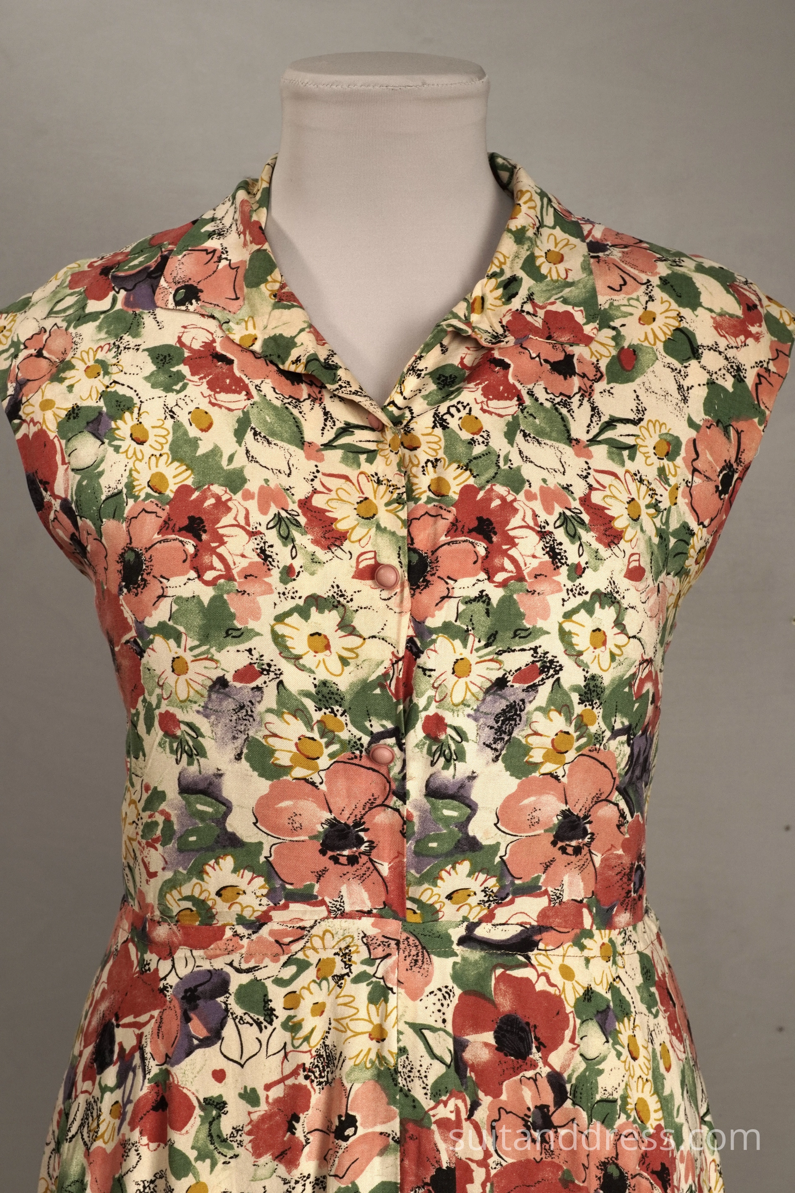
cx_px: 398
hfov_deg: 28.1
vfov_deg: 41.1
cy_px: 596
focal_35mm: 48
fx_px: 1590
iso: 400
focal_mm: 32
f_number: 9
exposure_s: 1/40
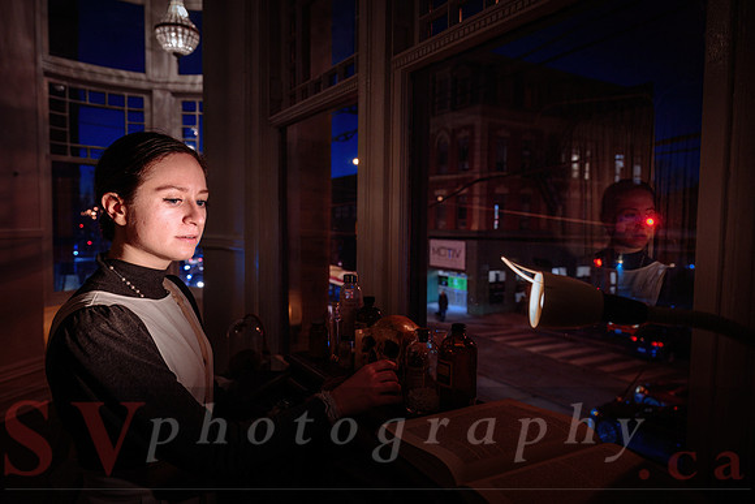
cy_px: 252
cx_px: 378
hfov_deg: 73.7
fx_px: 503
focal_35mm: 24
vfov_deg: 53.2
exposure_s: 1/100
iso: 1600
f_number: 3.5
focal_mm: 24
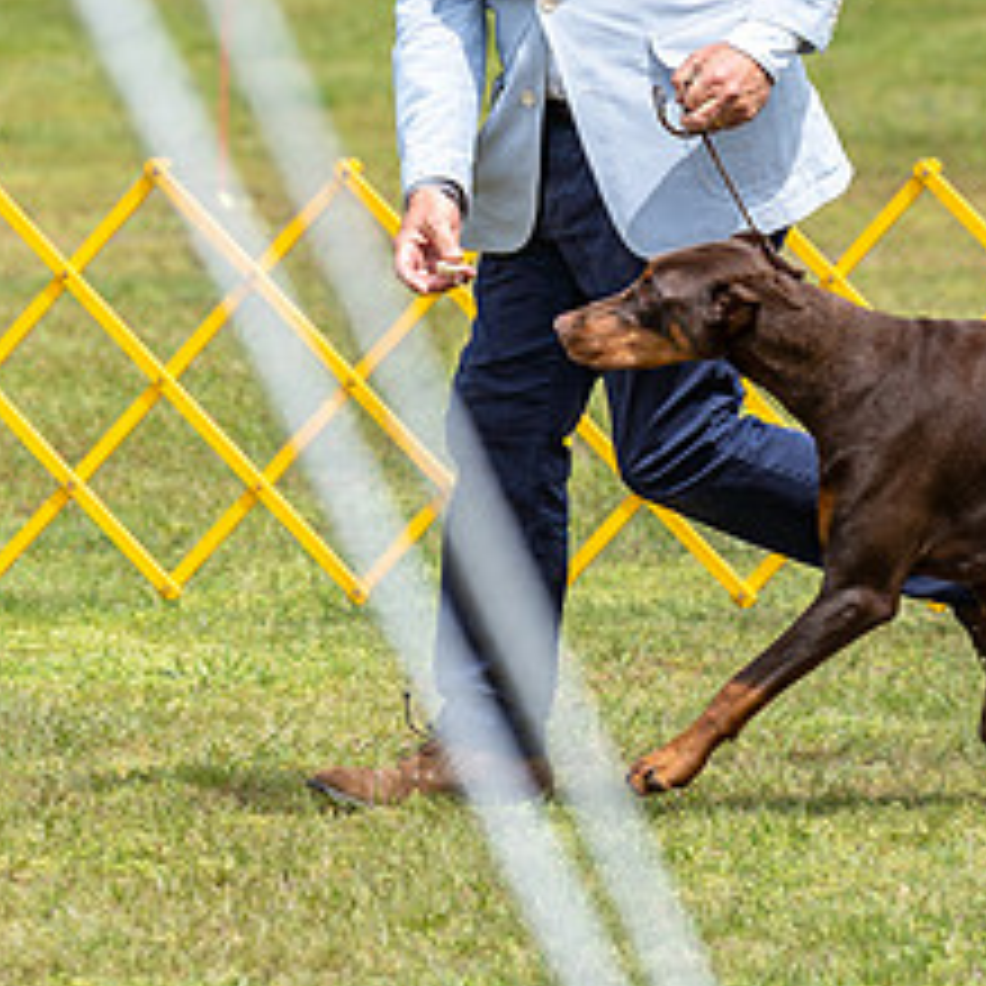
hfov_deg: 3.3
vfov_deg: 3.3
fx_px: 16886
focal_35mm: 524
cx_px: 668
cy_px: 73
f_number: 4.5
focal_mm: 159
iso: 100
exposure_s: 1/640
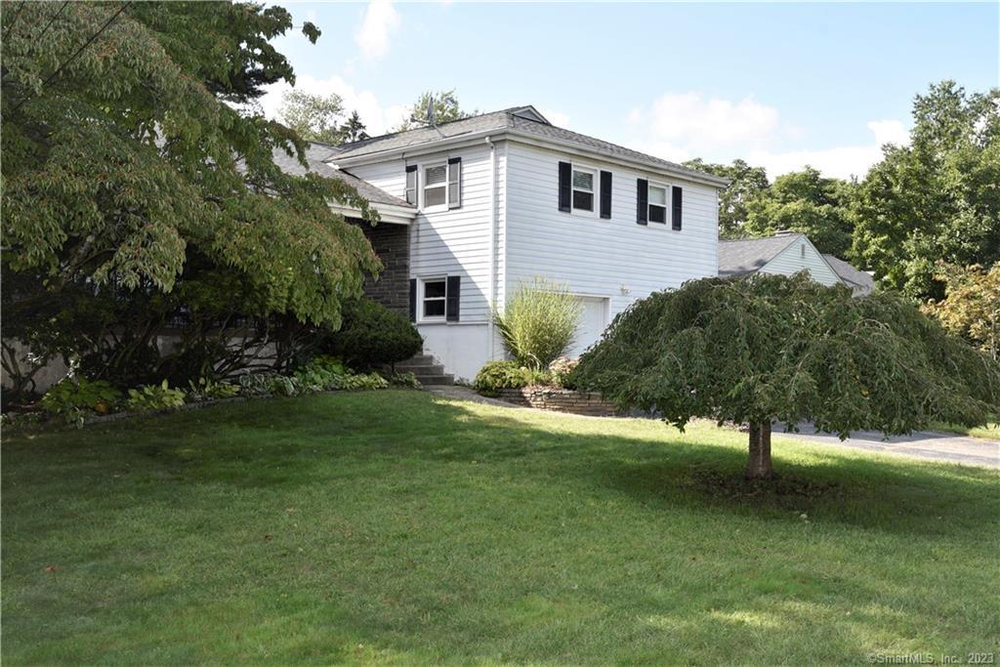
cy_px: 334
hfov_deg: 54.4
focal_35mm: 35
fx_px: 972
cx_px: 500
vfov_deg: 37.9
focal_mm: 35
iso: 160
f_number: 8
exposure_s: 1/200
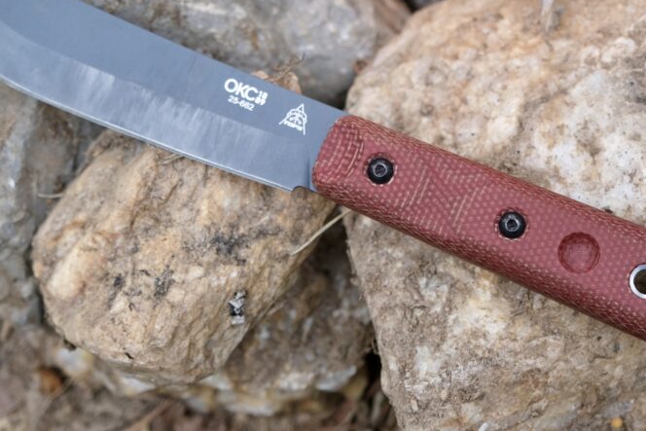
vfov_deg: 12.7
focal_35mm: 108
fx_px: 1938
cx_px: 327
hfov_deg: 18.9
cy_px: 127
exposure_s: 1/140
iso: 200
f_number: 4
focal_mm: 46.6
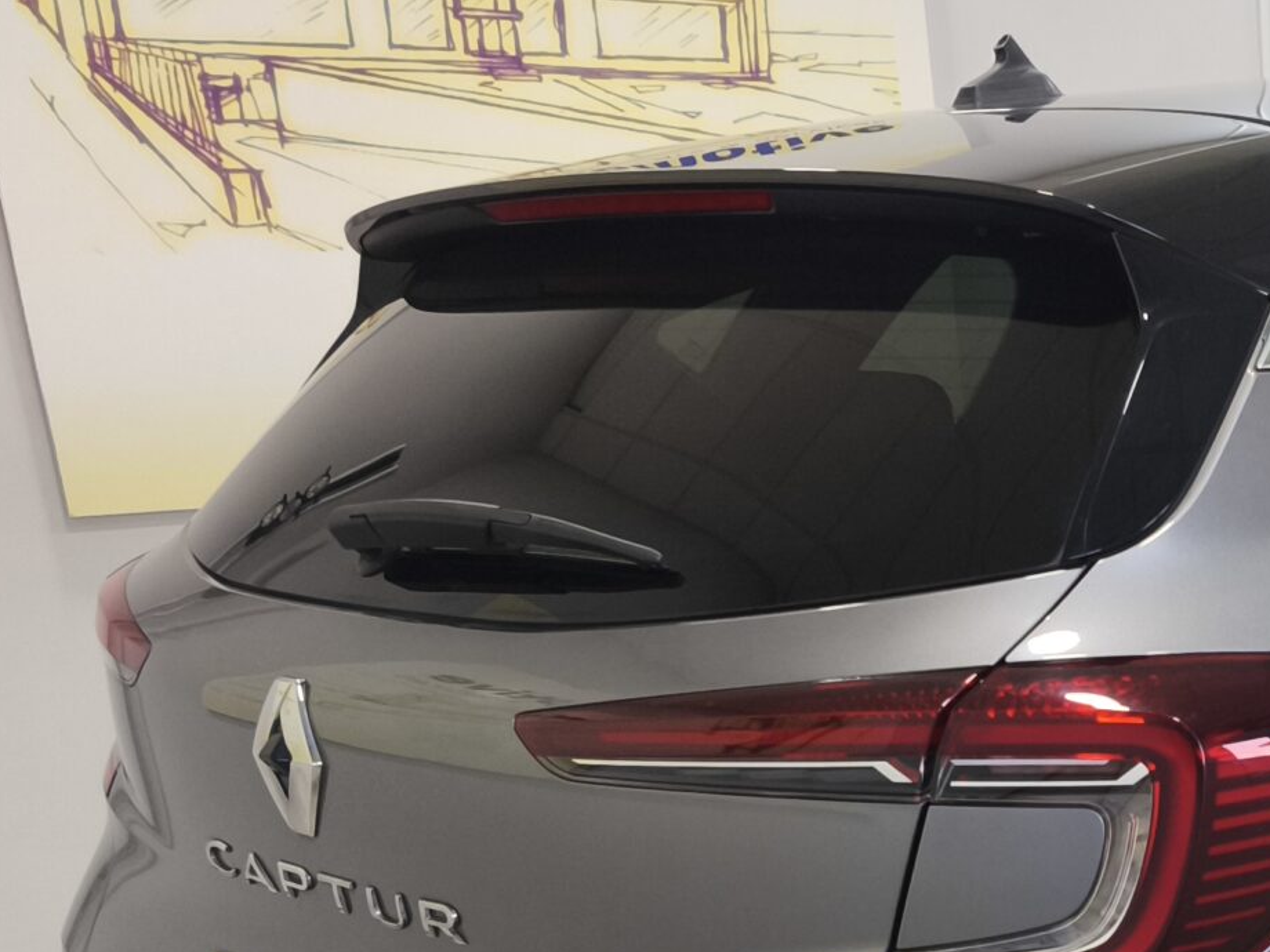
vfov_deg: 21.9
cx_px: 1376
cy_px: 991
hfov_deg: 27.8
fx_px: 2348
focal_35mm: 64
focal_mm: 5.35
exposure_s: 1/50
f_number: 1.7
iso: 400
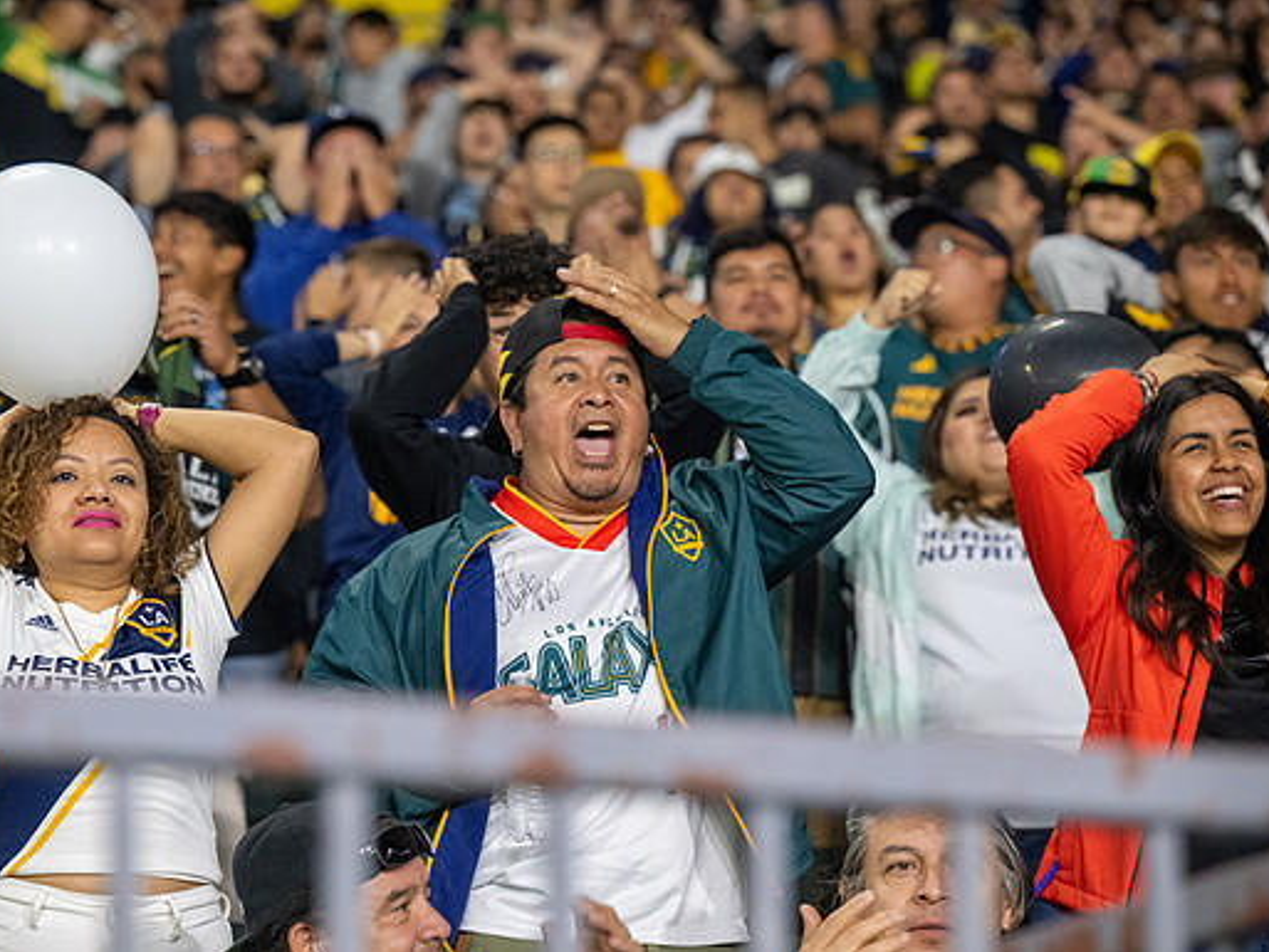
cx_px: 574
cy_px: 476
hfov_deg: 15.8
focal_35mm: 125
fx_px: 4583
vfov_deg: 11.9
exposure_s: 1/400
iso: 5600
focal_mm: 115
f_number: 4
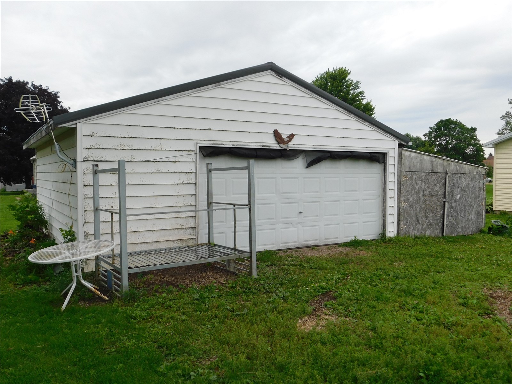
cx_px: 256
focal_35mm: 30
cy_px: 192
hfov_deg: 60.0
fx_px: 444
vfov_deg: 46.8
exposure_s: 1/250
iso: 125
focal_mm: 5.3
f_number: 3.2
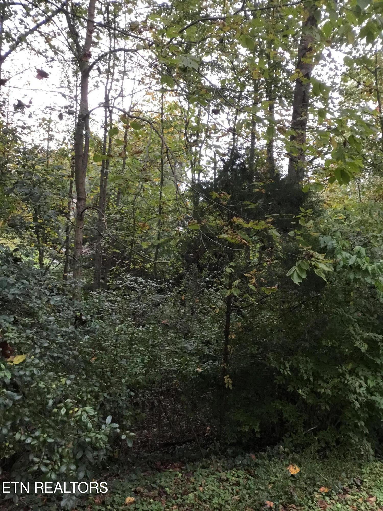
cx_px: 192
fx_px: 457
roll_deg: -1.1
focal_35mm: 31
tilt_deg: +1.3
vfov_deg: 58.4
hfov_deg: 45.4
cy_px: 256
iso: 50
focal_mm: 3.3
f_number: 2.4
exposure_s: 1/30
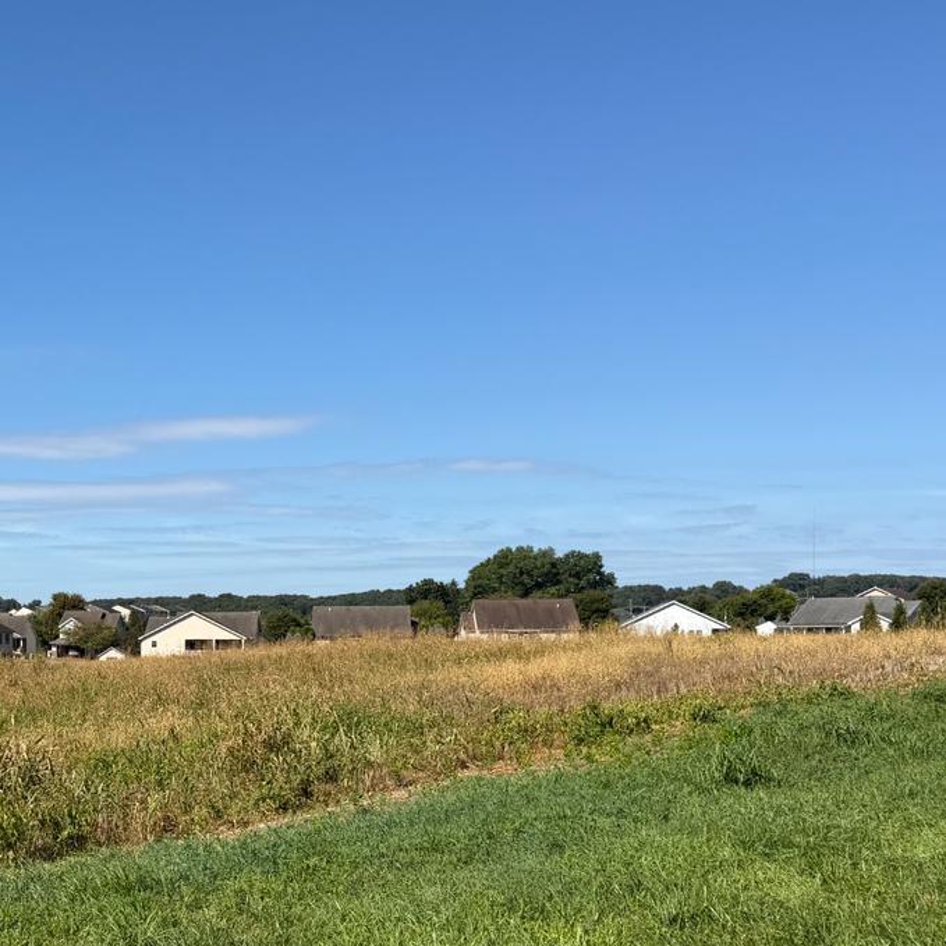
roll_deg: -0.2
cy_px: 662
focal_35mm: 45
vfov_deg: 37.0
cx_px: 111
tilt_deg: +0.1
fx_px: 1391
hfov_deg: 35.5
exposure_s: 1/5714
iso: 80
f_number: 1.78
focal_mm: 6.76
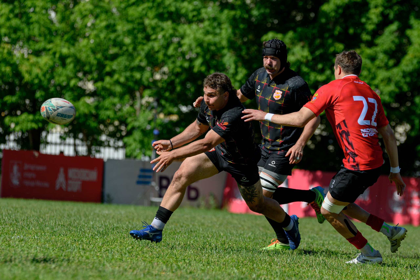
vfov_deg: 4.2
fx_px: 3855
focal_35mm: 330
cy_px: 143
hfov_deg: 6.2
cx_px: 201
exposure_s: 1/4000
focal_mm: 185
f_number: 4
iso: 200
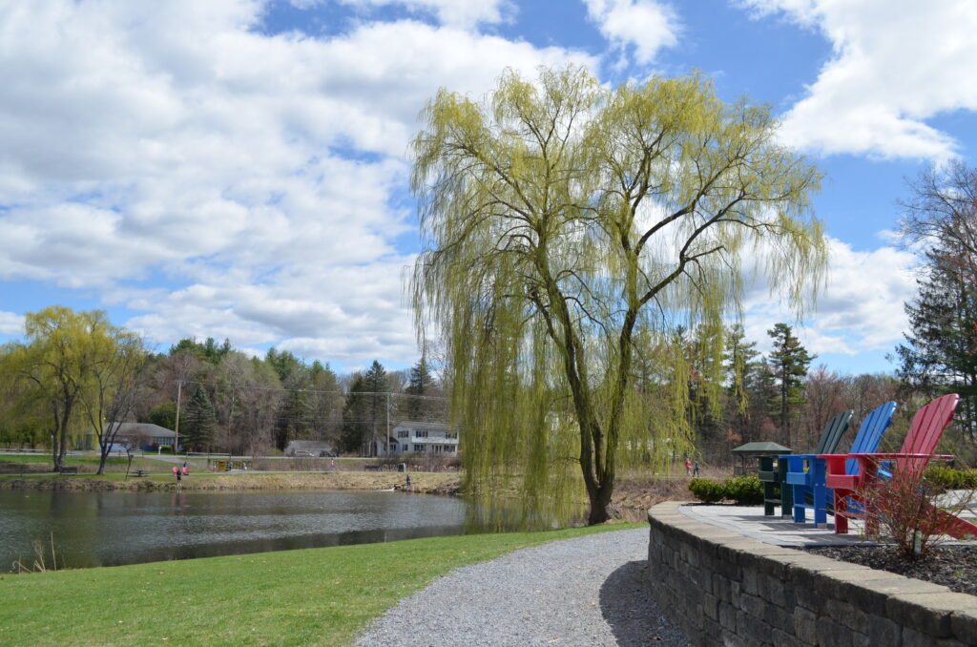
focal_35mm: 30
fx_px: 812
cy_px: 324
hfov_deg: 62.0
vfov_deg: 43.4
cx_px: 488
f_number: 6.3
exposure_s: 1/2000
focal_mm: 20
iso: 400
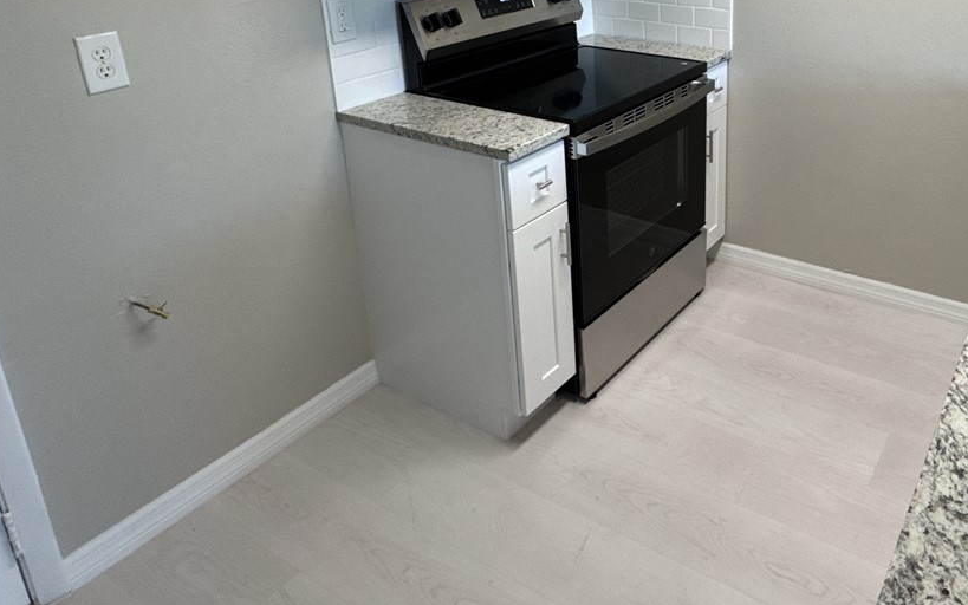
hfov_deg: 61.6
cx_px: 706
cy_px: 97
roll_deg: -0.3
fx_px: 765
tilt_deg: -16.9
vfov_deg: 40.8
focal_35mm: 29
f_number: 2.2
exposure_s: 1/120
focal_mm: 2.22
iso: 125
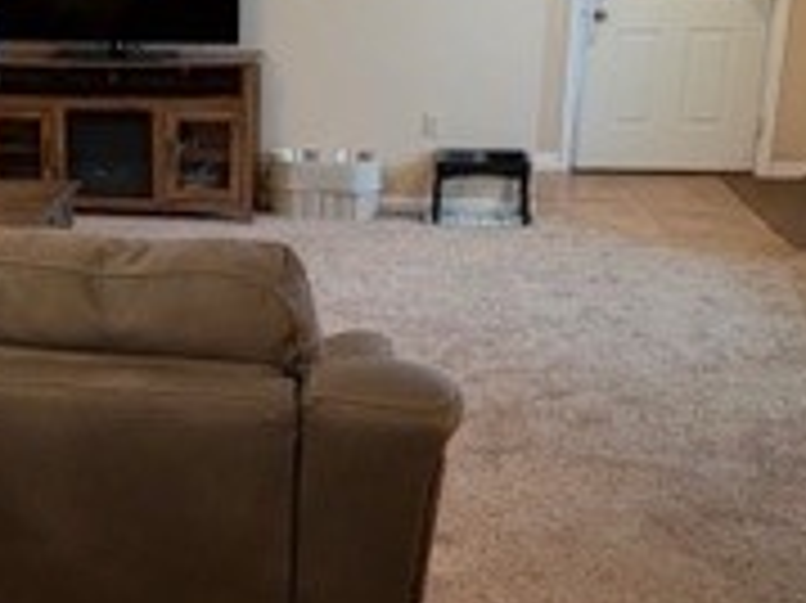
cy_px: 220
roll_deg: +2.1
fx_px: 1163
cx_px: 41
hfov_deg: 35.3
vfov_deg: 28.9
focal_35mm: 50
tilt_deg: -13.3
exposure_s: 1/60
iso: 400
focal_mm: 2.22
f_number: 2.2
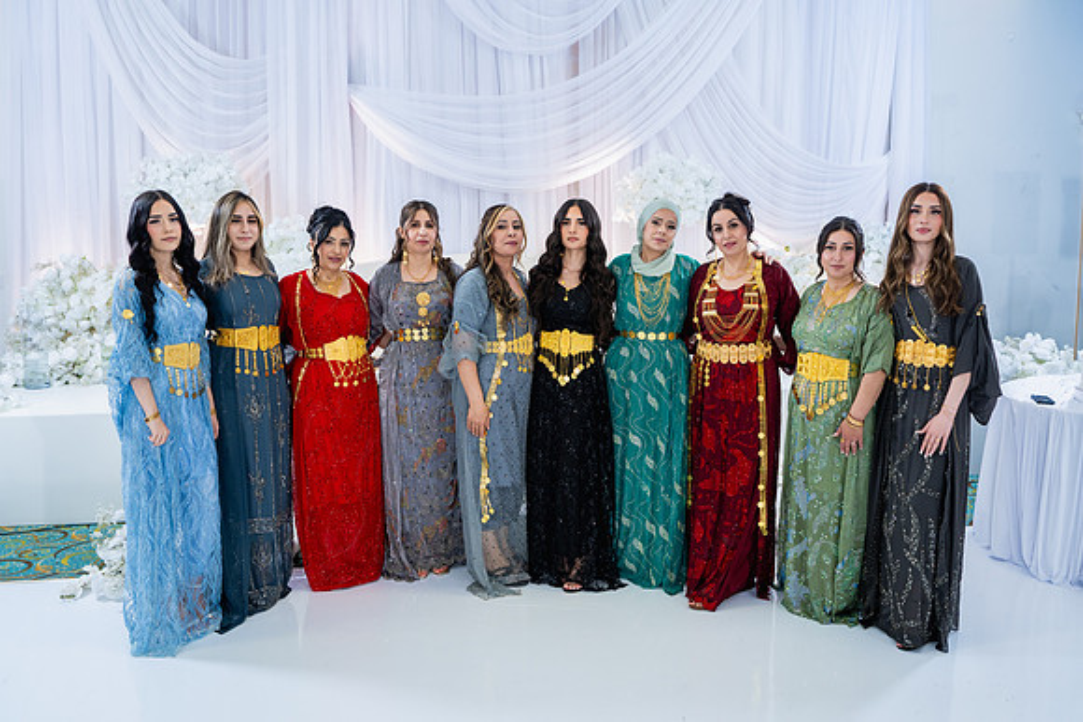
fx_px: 842
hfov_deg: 65.5
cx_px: 542
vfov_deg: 46.4
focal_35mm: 28
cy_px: 361
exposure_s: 1/160
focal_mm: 28
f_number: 2.8
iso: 640
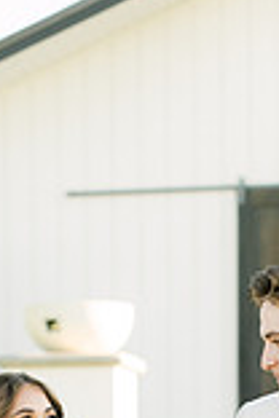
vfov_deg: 13.6
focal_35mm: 144
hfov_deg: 9.5
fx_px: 1674
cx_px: 126
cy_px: 589
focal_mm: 50
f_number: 2.2
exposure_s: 1/1000
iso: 320
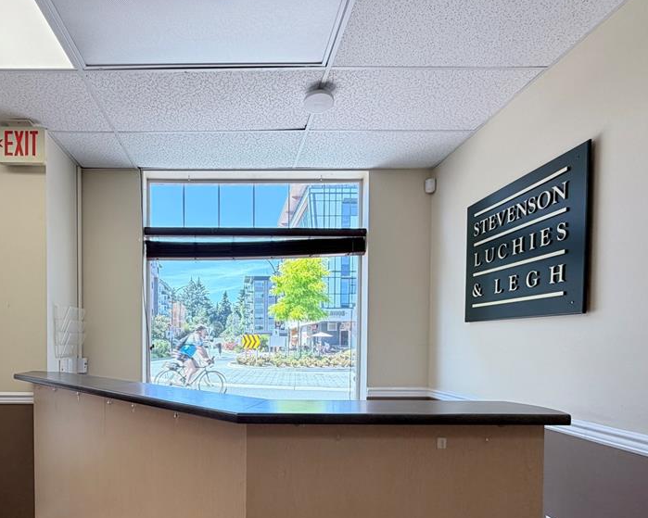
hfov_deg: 79.5
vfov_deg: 66.3
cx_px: 262
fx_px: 384
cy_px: 345
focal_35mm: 20
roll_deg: -0.7
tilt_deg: -1.7
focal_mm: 2.22
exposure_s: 1/120
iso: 80
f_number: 2.2
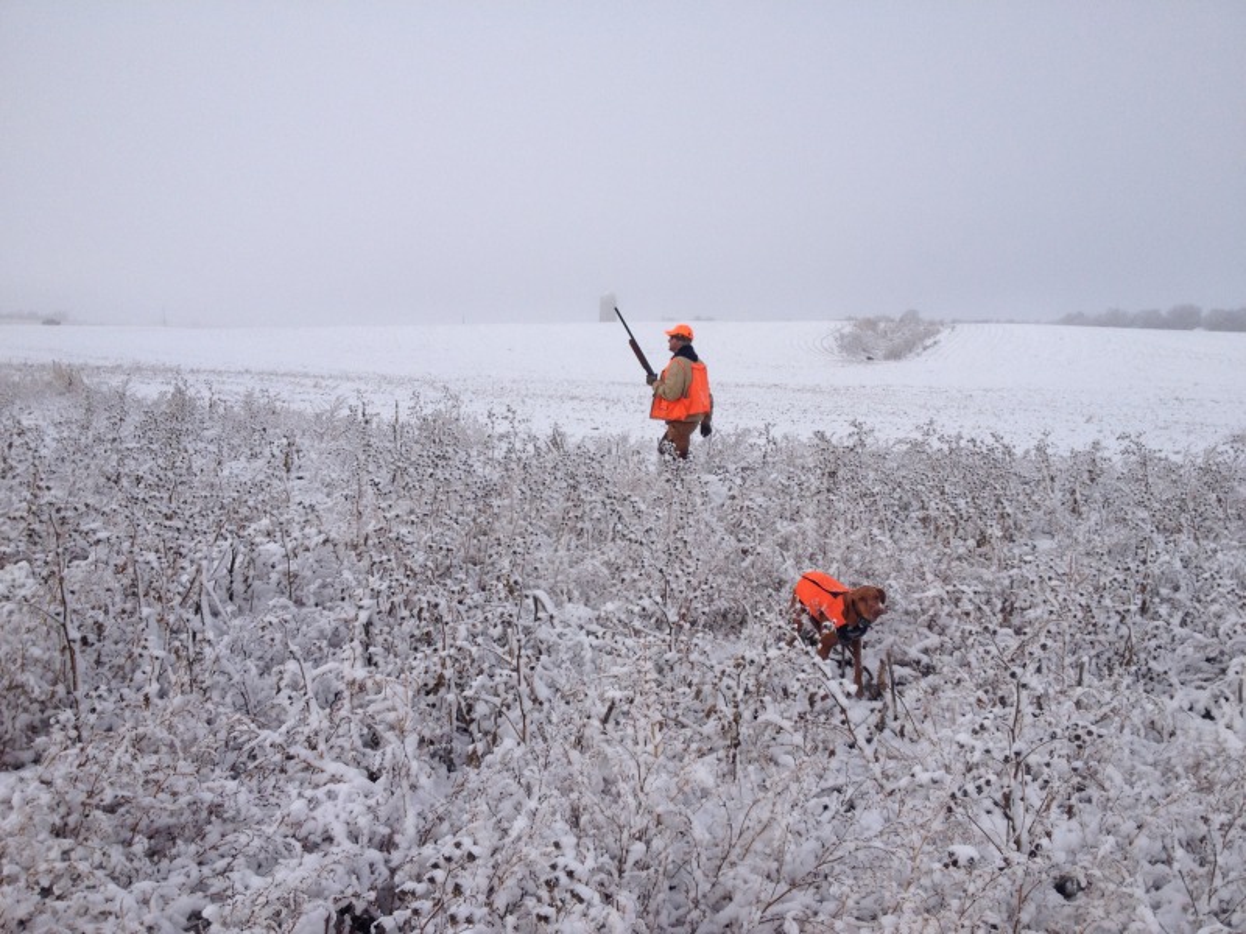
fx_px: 1260
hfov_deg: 52.6
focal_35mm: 35
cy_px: 467
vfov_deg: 40.7
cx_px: 623
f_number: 2.4
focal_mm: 4.28
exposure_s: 1/3460
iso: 50
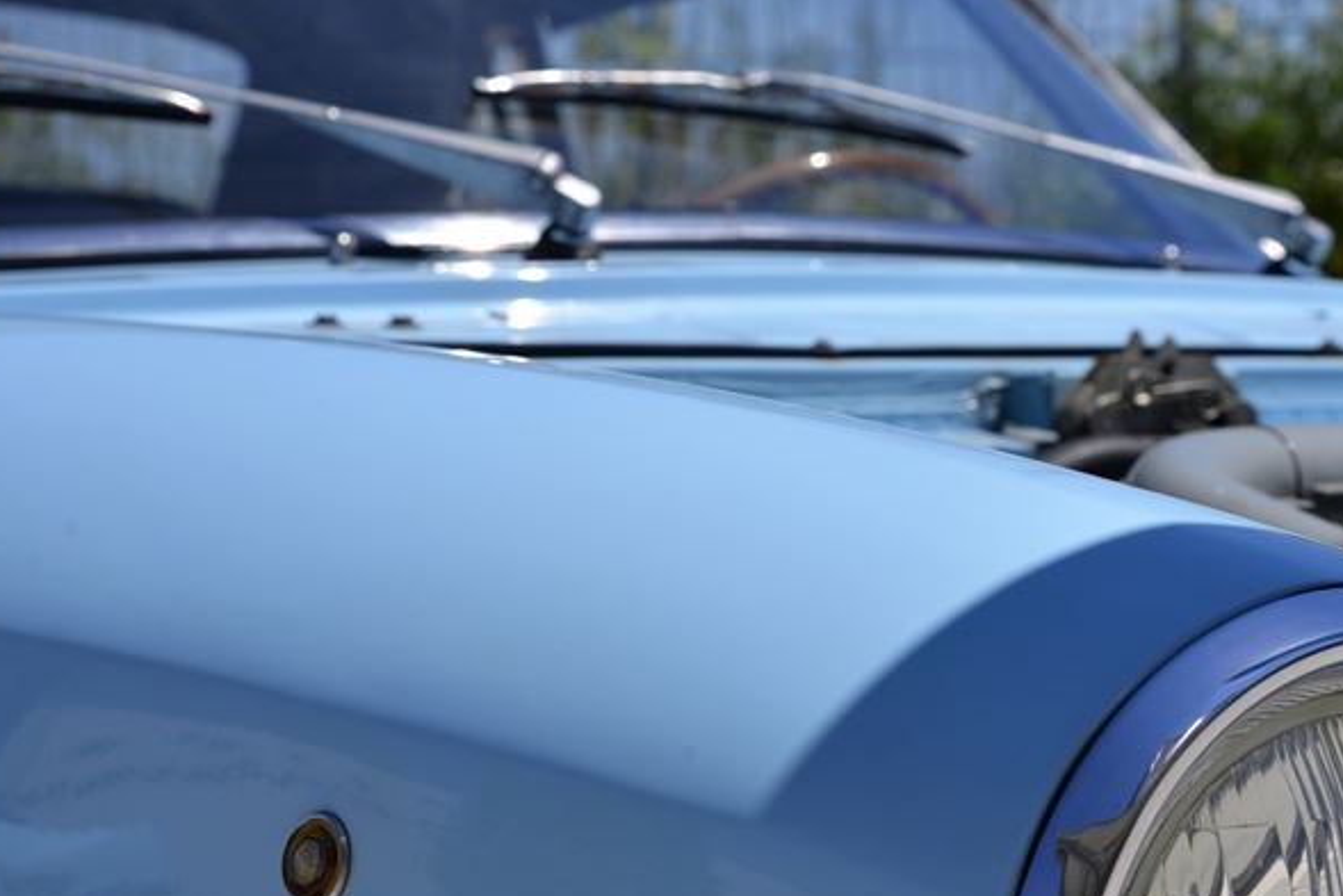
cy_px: 490
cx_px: 844
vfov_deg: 11.2
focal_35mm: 122
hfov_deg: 16.8
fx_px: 4552
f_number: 10
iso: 100
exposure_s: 1/400
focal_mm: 75
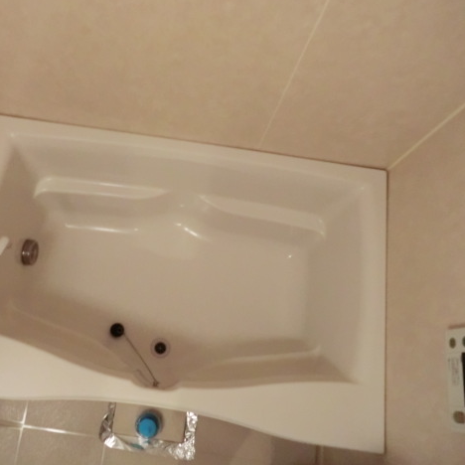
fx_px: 441
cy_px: 234
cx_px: 173
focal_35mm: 29
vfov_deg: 55.6
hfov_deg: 55.0
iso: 800
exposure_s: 1/30
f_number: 3.2
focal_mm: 4.3
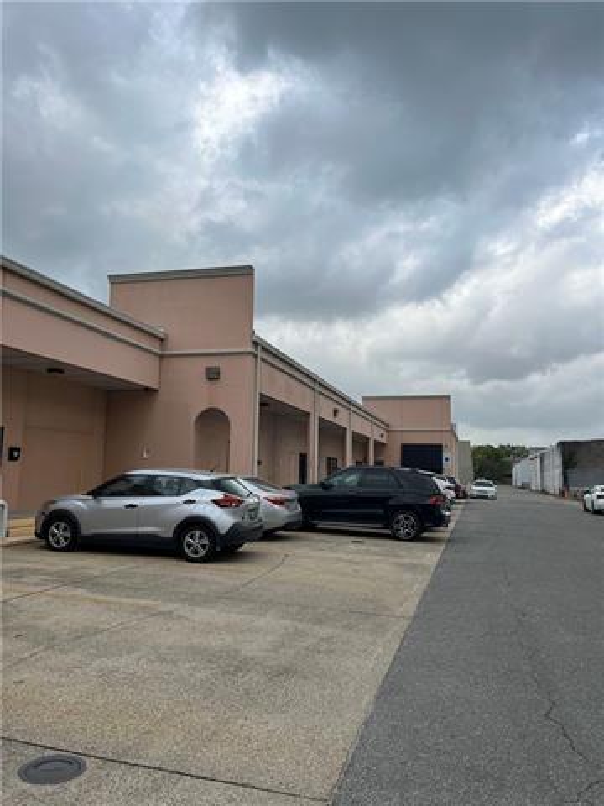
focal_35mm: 26
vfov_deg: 67.3
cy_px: 403
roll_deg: +2.3
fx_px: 605
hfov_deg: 53.1
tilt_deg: +7.9
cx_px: 302
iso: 50
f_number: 1.5
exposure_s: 1/4274
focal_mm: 5.7
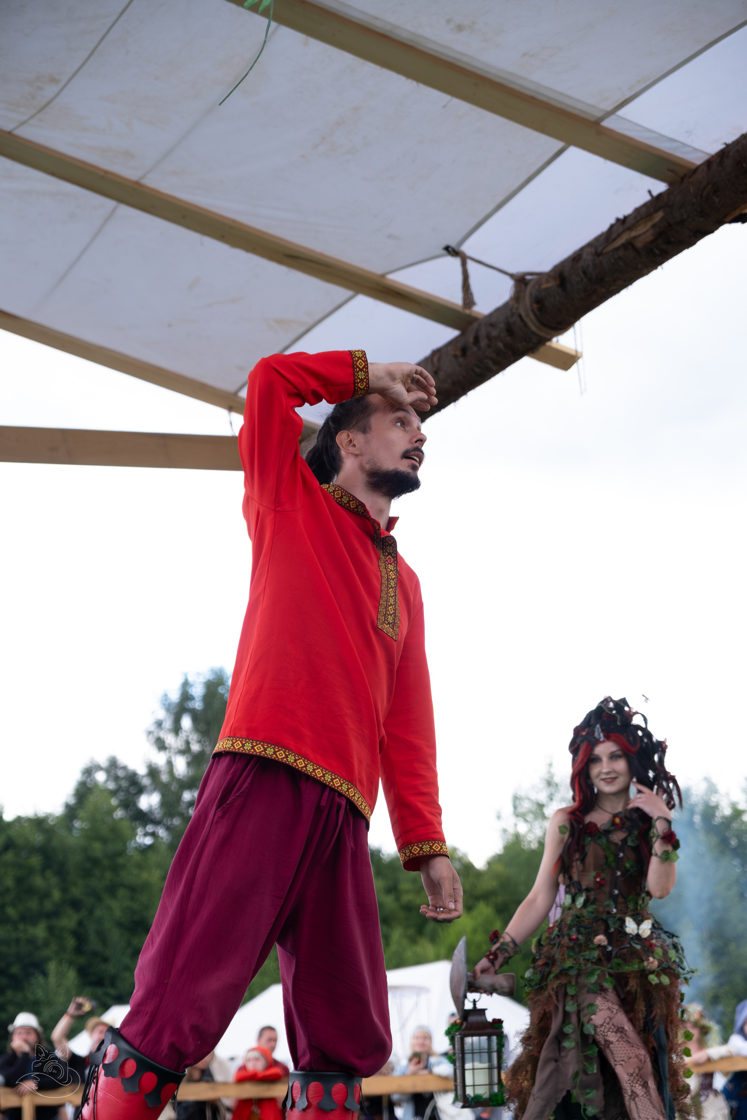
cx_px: 374
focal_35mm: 83
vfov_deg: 24.5
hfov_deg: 16.5
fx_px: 2583
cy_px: 560
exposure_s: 1/640
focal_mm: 55
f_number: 3.6
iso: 800
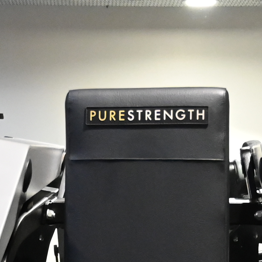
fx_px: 1491
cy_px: 342
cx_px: 66
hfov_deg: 10.0
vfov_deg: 9.8
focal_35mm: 174
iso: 3600
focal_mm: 27.5
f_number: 4
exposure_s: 1/60
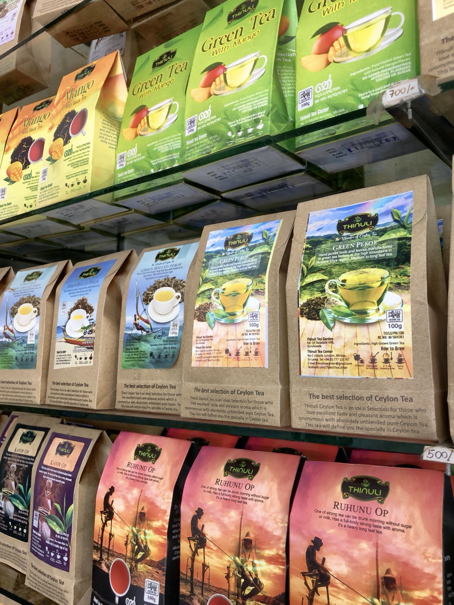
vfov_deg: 63.4
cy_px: 302
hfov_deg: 49.7
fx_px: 490
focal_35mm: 28
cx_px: 227
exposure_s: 1/35
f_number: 1.8
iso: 125
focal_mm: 3.99
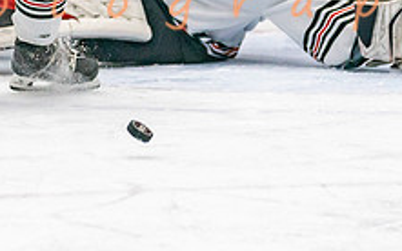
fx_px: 6156
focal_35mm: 562
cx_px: 204
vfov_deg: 2.3
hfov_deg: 3.7
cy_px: 16
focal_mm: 164
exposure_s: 1/1250
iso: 3200
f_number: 2.8
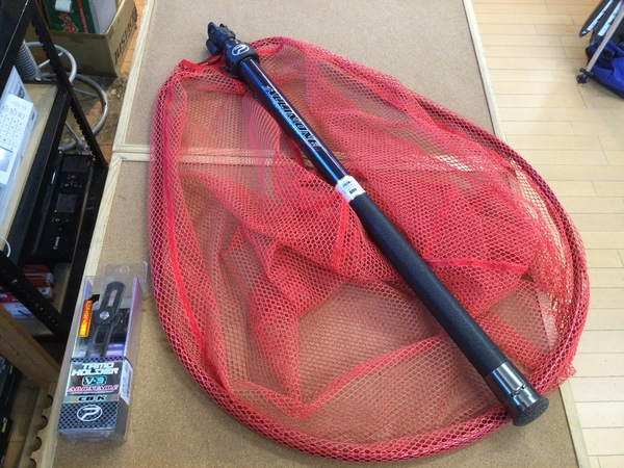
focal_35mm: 31
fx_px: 559
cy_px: 234
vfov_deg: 45.4
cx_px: 312
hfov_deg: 58.4
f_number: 2.4
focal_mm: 3.3
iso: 80
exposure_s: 1/30
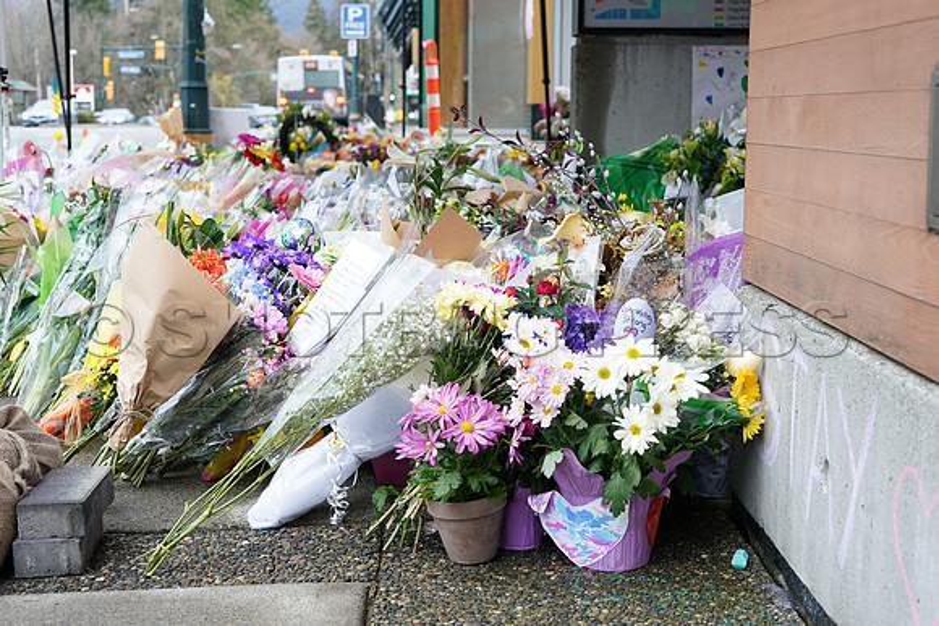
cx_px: 470
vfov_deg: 27.0
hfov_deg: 39.6
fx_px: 1304
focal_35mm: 50
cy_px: 313
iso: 1000
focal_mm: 50
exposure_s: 1/125
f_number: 5.6
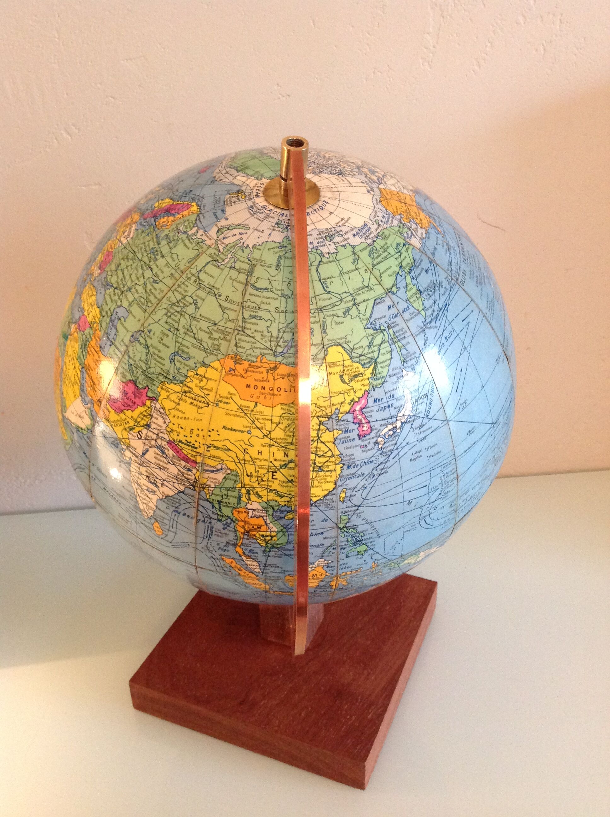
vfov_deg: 52.7
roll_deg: +3.2
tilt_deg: -29.2
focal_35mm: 35
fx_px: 825
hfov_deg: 40.6
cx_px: 305
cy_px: 408
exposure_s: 1/17
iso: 320
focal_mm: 4.28
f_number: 2.4
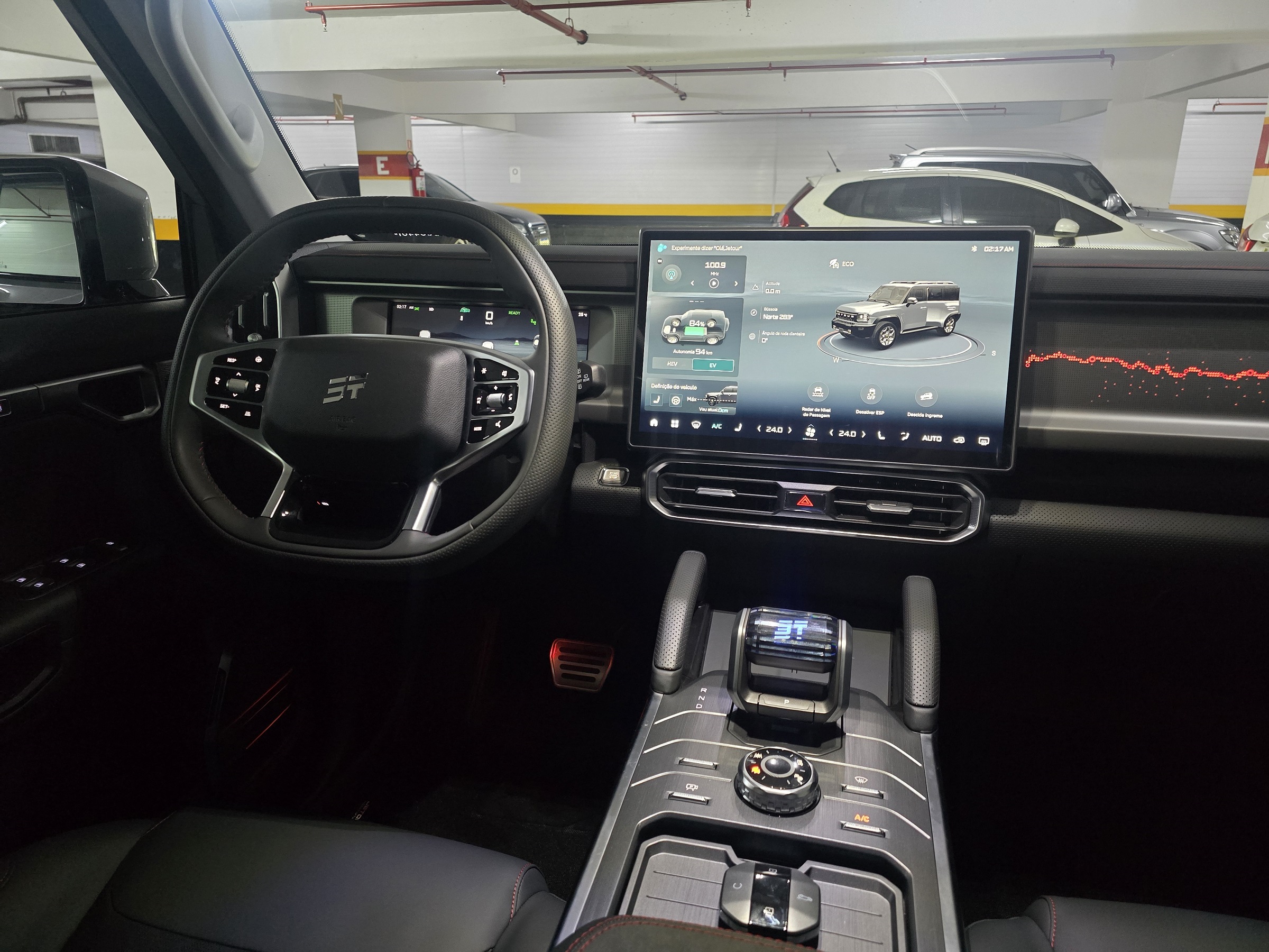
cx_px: 634
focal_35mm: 23
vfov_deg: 58.9
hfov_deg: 73.9
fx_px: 843
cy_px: 476
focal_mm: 6.3
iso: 1250
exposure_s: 1/30
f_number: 1.7
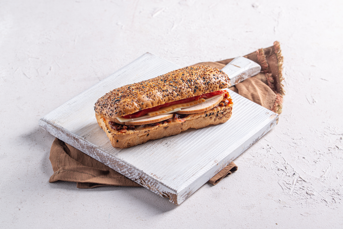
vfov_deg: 15.2
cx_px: 172
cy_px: 114
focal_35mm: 90
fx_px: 858
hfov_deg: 22.6
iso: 100
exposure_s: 1/160
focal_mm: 90
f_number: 11
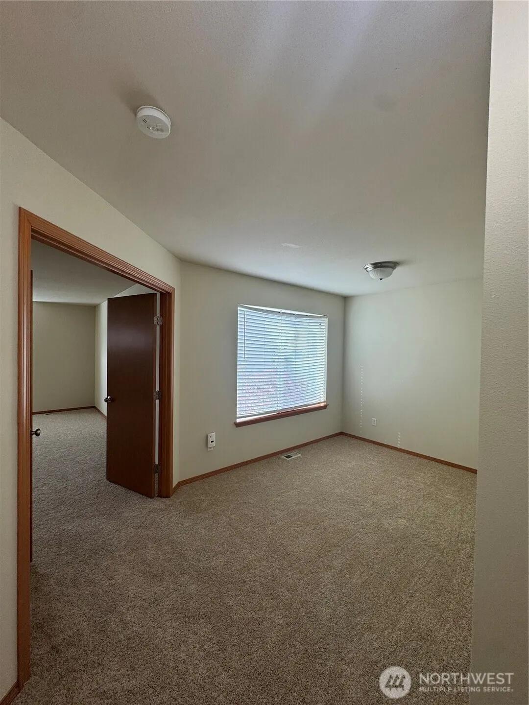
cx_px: 264
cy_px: 352
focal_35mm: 14
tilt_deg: +0.0
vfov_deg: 102.1
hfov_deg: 85.7
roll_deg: -1.8
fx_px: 285
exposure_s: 1/120
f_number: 2.2
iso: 64
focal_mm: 2.22
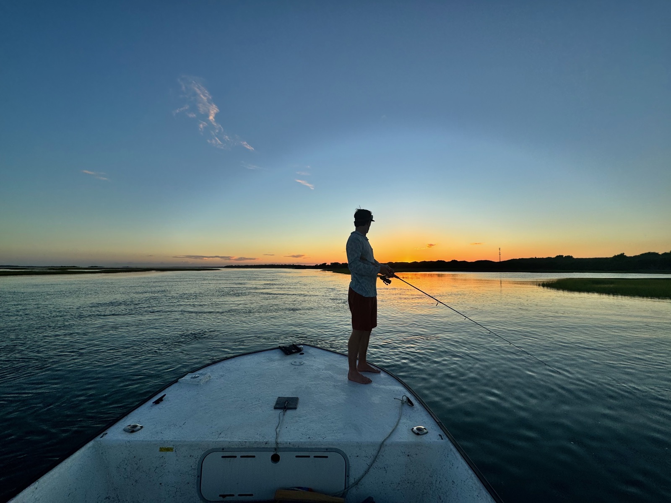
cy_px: 252
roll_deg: -0.3
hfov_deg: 102.1
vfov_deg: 85.7
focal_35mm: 14
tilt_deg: +2.6
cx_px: 336
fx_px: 271
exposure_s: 1/779
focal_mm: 2.22
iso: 50
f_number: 2.2
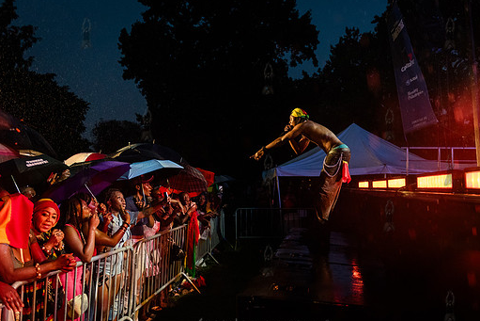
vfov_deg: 40.0
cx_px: 268
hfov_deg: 57.1
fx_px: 440
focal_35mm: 33
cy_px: 169
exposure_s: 1/400
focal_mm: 28
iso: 5000
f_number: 2.8
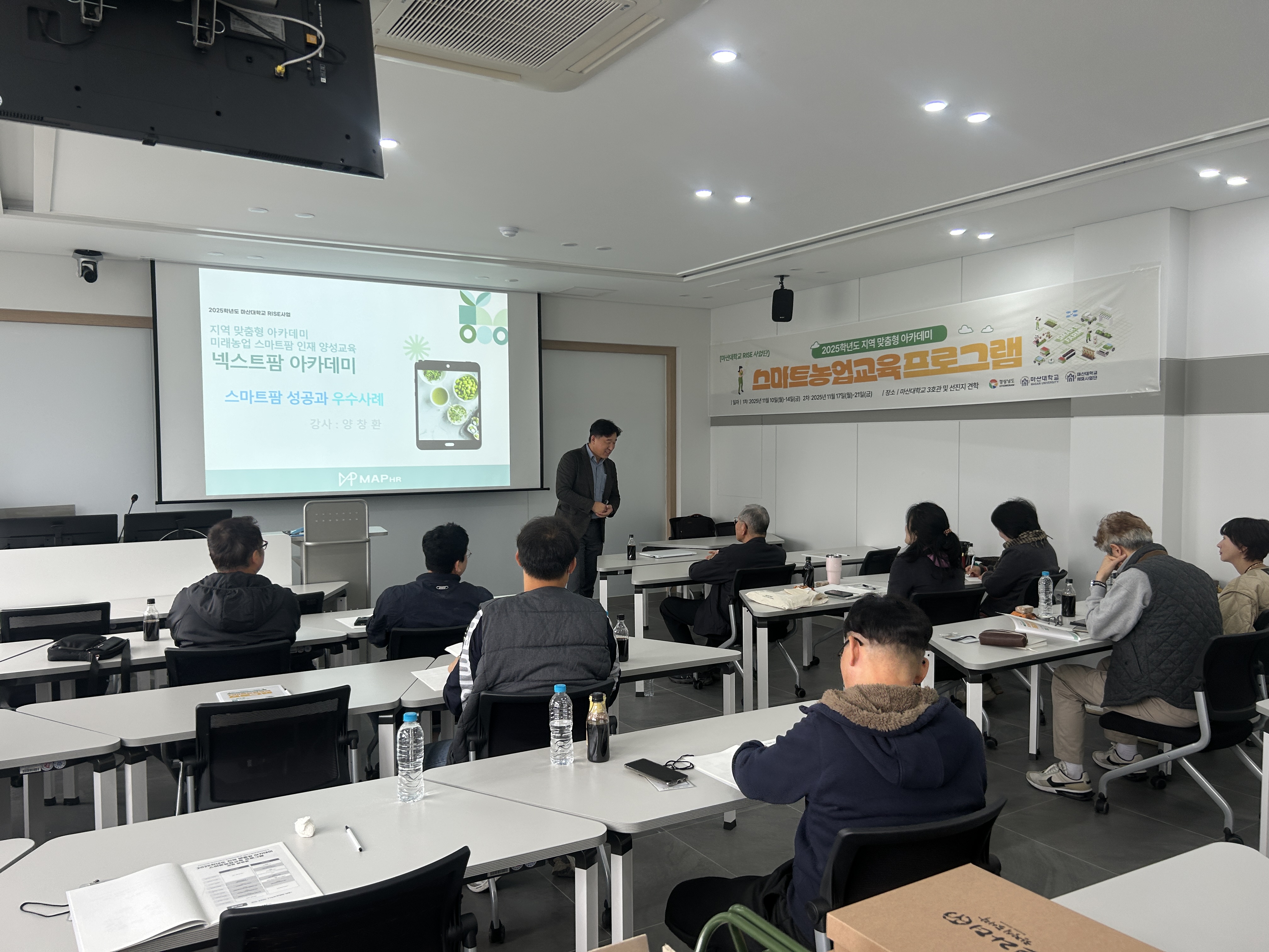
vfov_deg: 53.1
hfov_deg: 67.3
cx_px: 634
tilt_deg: -3.6
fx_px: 953
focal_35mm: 26
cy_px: 476
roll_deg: -0.6
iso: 40
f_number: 1.5
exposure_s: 1/247
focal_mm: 5.7
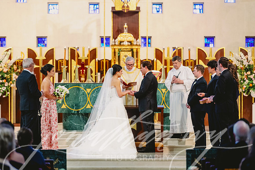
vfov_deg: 6.9
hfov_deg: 10.3
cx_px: 128
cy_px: 85
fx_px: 1417
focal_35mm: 200
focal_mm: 200
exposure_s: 1/160
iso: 2000
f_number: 2.8
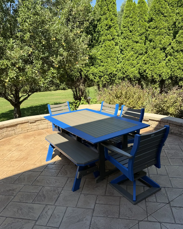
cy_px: 125
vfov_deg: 65.9
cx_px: 93
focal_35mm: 26
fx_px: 176
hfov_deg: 54.9
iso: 80
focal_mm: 6.76
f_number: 1.78
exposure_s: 1/1156
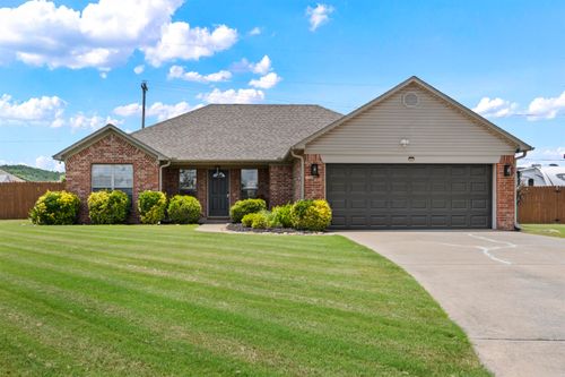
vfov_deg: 39.9
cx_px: 282
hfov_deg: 57.2
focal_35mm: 33
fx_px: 518
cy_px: 188
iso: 250
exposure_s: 1/200
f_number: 8
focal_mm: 21.9
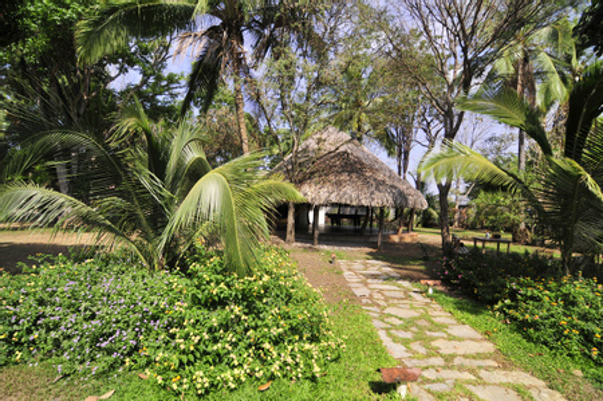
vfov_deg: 71.9
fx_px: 276
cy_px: 200
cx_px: 302
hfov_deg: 95.0
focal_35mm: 16
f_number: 5
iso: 400
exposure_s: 1/2000
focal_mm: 11
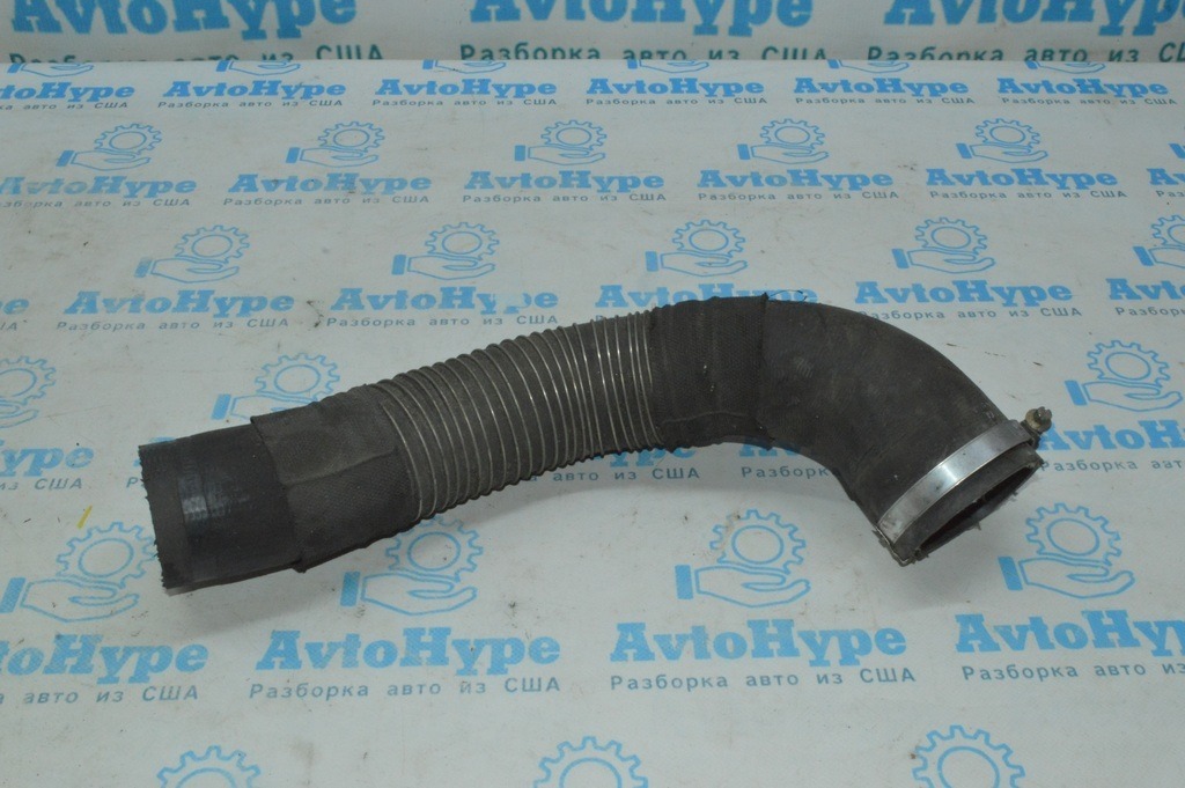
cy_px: 394
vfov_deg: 34.2
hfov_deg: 49.6
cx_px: 592
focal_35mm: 39
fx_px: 1283
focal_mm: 26
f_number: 25
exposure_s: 1/40
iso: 3200
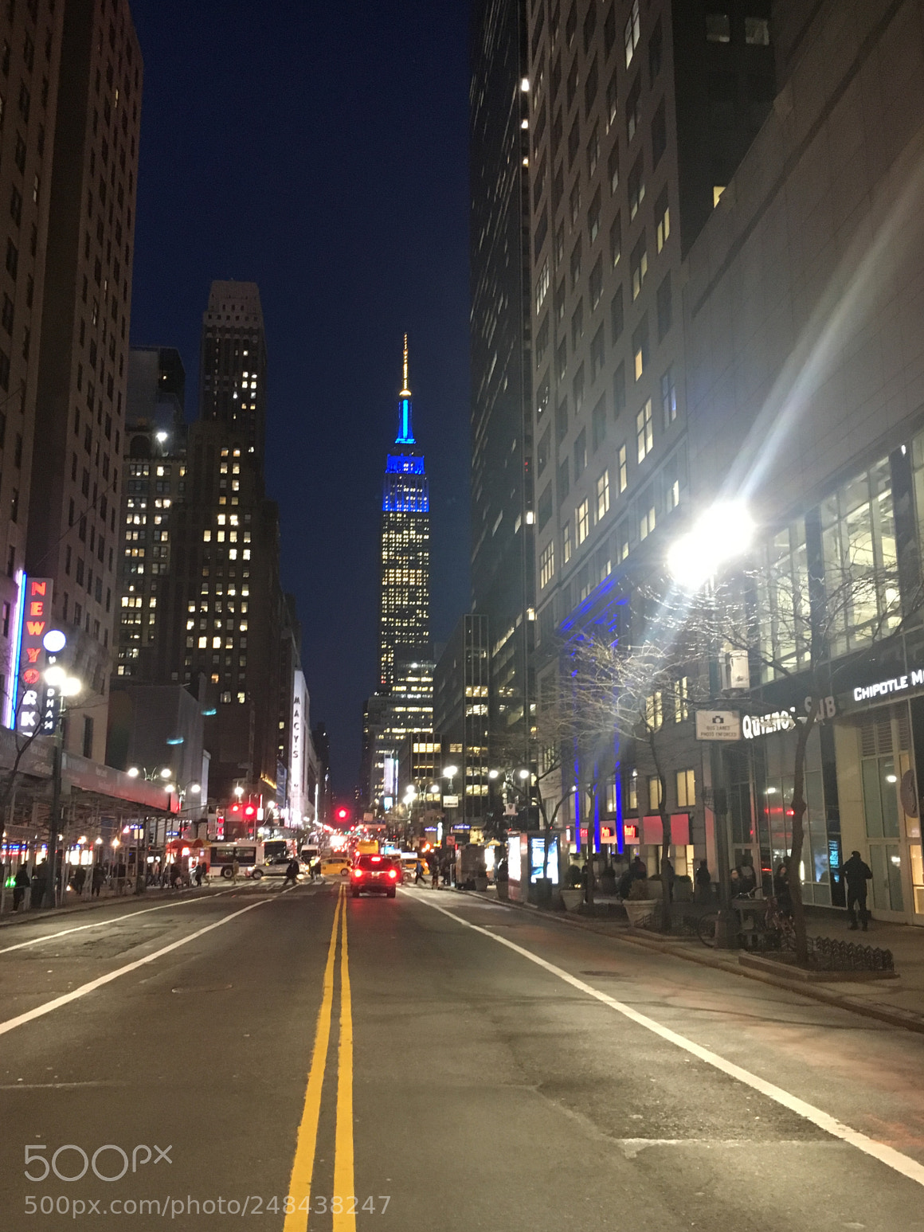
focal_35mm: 30
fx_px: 1068
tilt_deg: +11.1
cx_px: 452
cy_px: 631
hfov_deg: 46.8
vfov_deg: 60.0
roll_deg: +0.4
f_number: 2.2
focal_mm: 4.15
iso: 200
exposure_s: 1/15
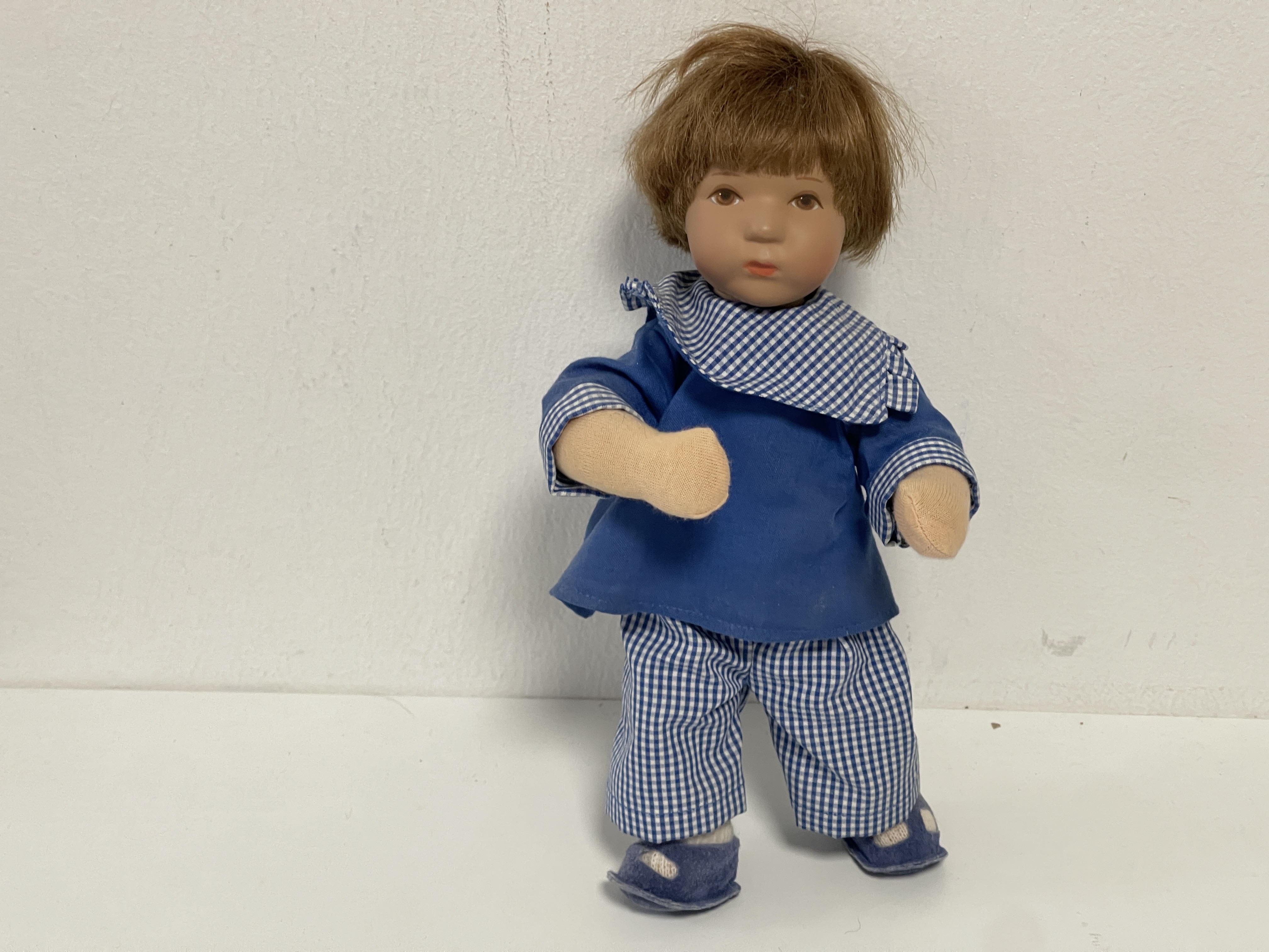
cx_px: 634
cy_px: 476
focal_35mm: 64
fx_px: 2346
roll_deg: -0.5
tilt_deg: -31.1
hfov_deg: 30.3
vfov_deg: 22.9
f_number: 2.2
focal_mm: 7.5
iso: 160
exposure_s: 1/50
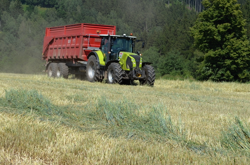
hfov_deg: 24.7
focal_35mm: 82
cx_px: 125
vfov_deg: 16.5
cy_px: 82
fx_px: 572
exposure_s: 1/640
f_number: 13
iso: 400
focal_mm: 55
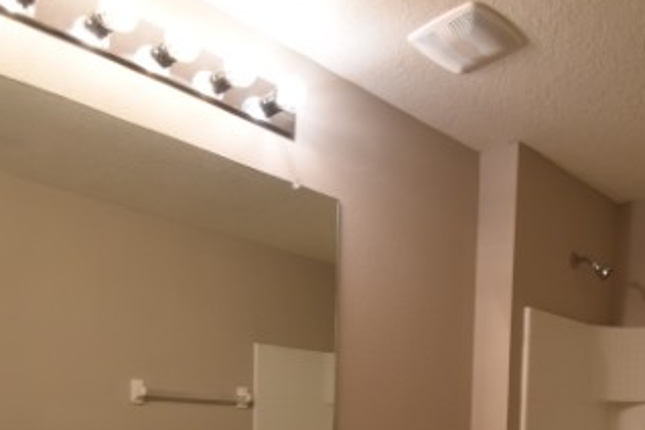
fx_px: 609
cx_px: 410
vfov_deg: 34.2
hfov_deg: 55.0
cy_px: 460
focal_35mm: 34
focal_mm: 10
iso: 500
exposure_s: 1/60
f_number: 4
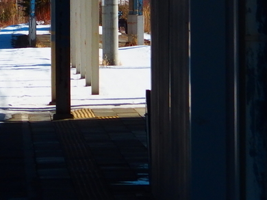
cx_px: -84
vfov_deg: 3.7
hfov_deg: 4.9
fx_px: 3087
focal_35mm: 400
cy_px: -35
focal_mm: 23.5
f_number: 5.6
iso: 100
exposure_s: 1/1000
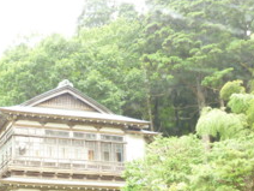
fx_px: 514
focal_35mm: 70
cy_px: 189
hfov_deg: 26.8
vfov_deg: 20.4
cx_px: 22
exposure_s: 1/40
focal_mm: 5.5
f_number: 2.8
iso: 80
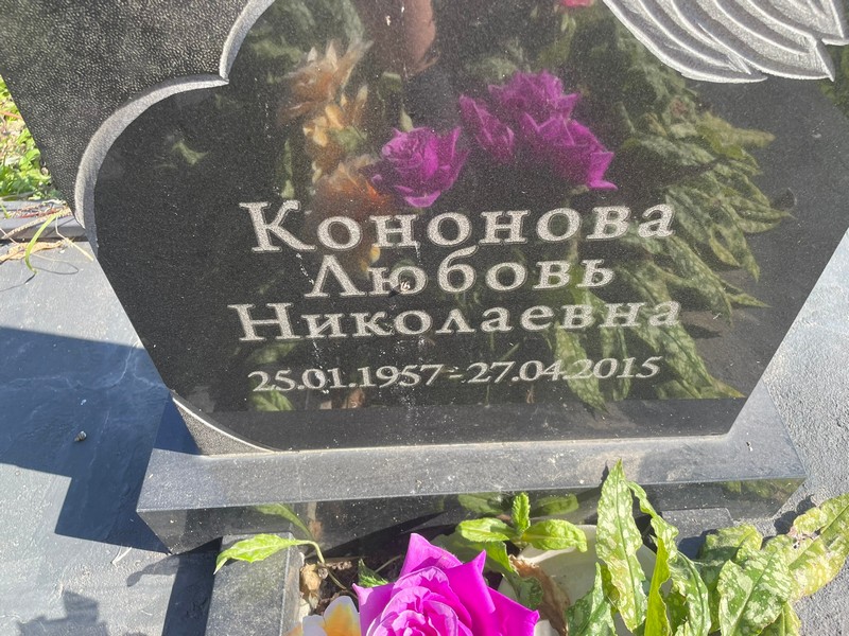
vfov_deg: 53.1
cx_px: 424
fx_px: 638
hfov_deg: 67.3
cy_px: 318
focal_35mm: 26
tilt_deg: -48.1
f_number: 1.6
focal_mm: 4.2
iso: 32
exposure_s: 1/606
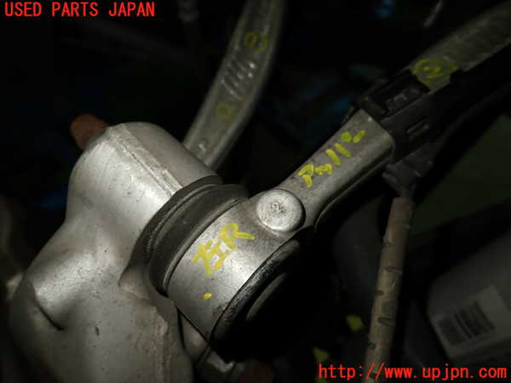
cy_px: 192
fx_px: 369
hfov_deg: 69.4
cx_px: 256
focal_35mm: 25
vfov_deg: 54.9
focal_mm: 4.5
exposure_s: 1/60
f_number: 2
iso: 160
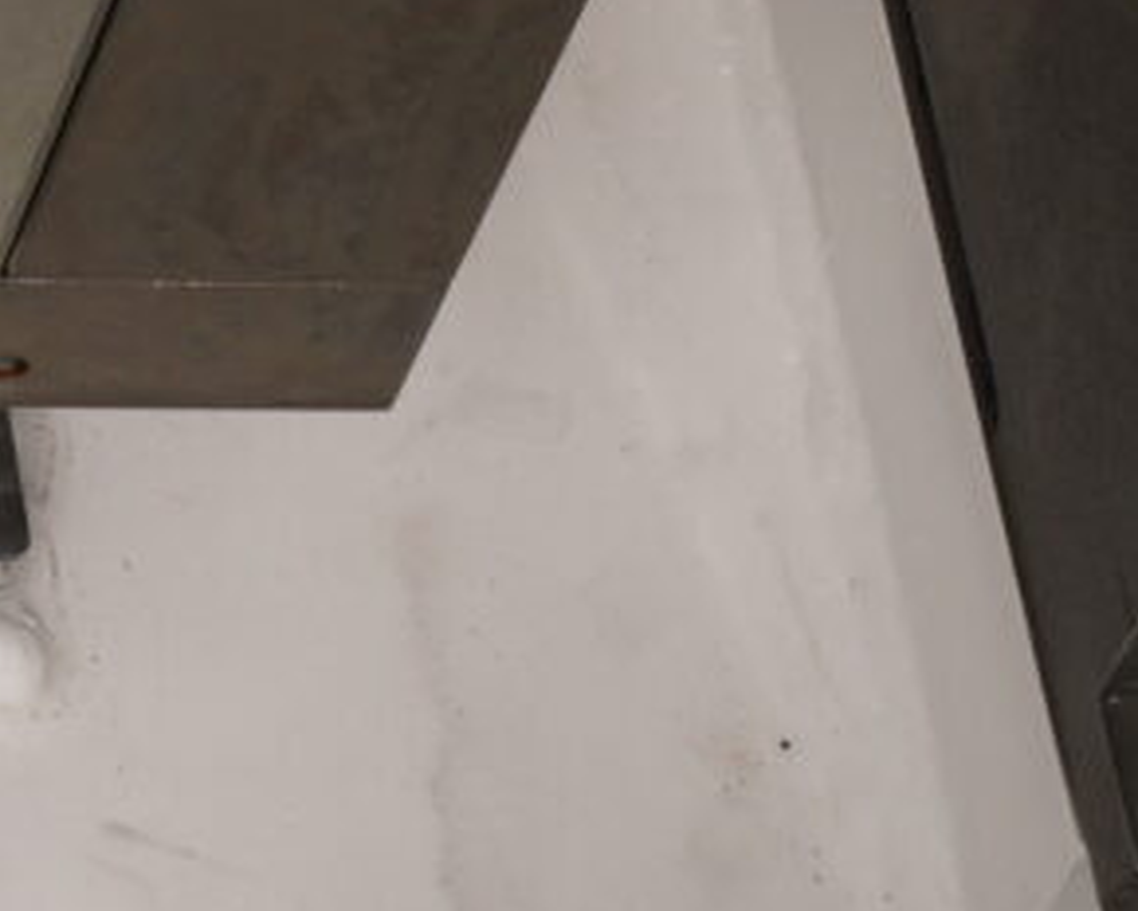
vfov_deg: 4.9
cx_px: -2457
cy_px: -1474
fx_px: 10340
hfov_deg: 5.8
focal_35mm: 307
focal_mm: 37
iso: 200
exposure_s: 1/40
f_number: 18
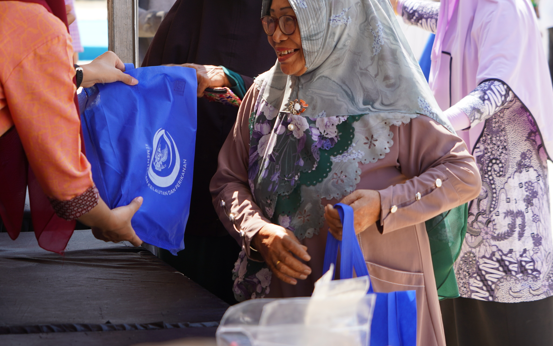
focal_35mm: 130
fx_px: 1959
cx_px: 216
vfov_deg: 10.1
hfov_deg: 16.1
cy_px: 92
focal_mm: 87
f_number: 5.6
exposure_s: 1/125
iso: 100
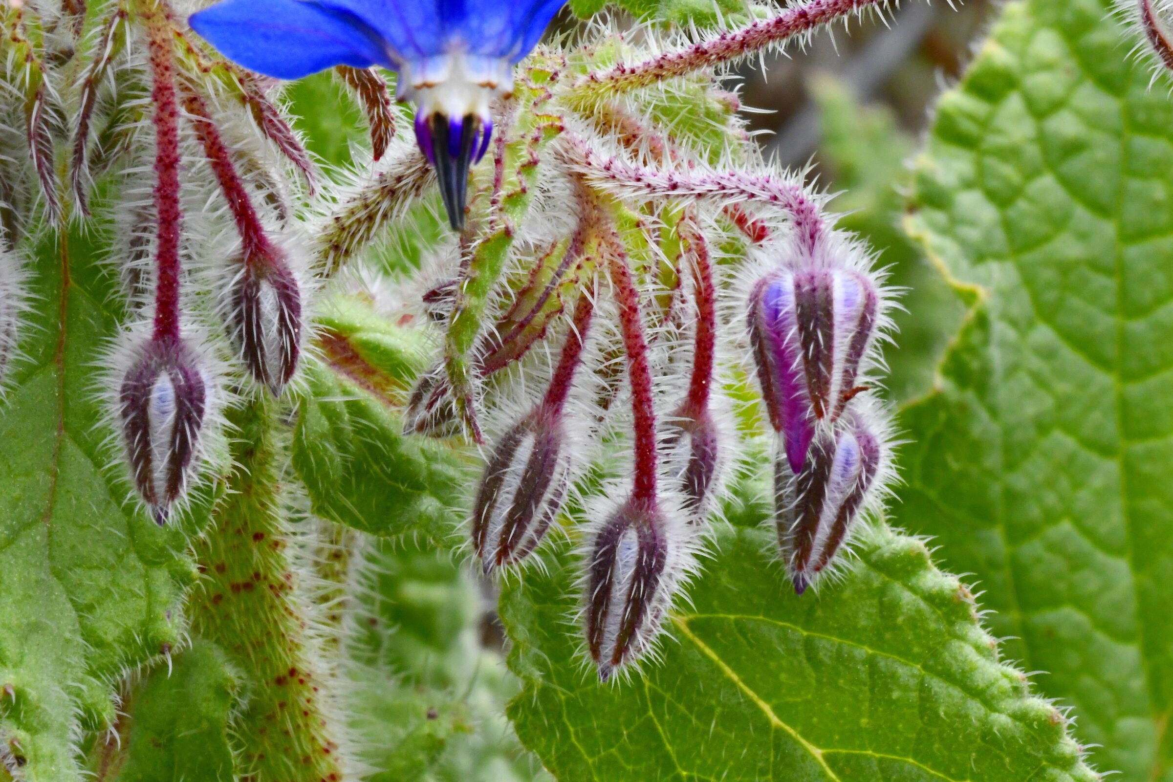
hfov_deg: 5.7
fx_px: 11729
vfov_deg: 3.8
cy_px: 391
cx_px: 586
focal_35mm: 360
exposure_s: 1/100
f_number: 32
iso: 2500
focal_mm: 180
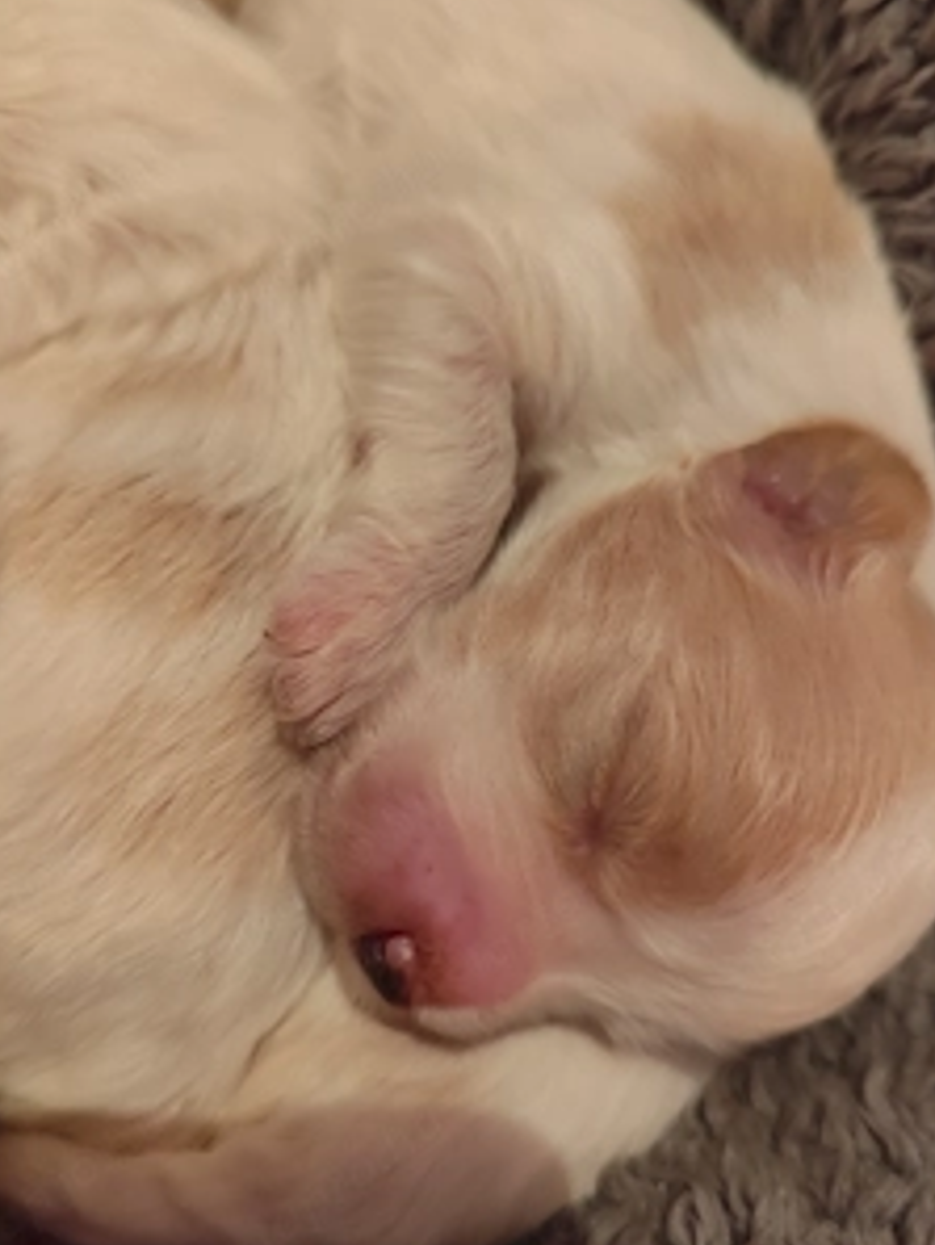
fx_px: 1116
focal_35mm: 31
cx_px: 470
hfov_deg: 45.5
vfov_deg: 58.3
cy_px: 637
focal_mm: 6.14
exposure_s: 1/25
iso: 1250
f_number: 1.65
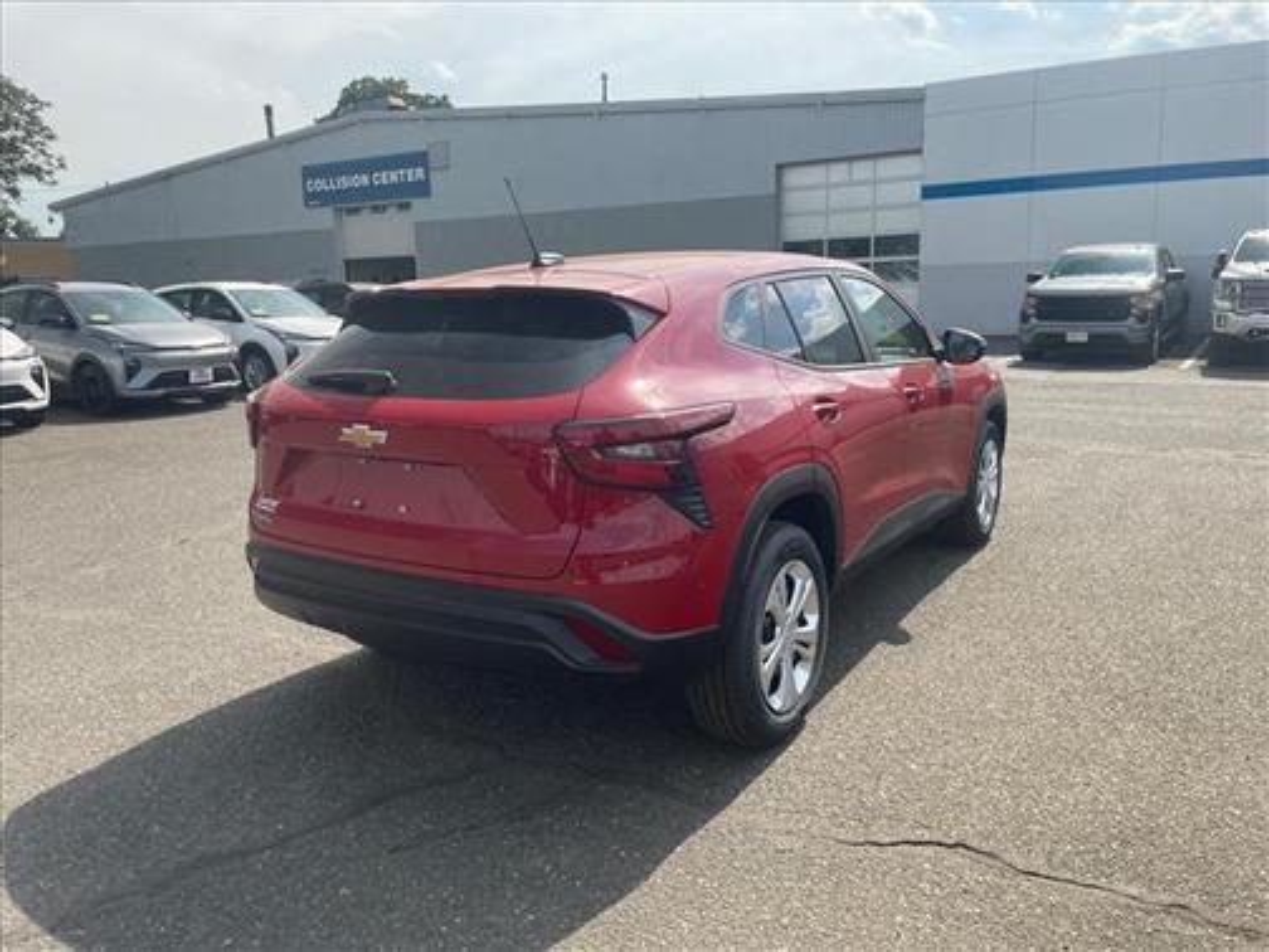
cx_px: 634
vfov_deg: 53.1
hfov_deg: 67.3
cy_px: 476
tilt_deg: -10.7
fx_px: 953
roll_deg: +1.7
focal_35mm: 26
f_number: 1.6
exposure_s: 1/1014
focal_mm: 4.2
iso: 32
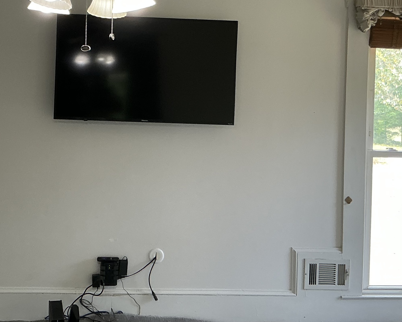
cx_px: 136
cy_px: 90
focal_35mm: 55
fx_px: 654
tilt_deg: -0.9
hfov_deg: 33.9
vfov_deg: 27.3
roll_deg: -1.5
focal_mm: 3
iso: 50
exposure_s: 1/120
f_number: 1.8
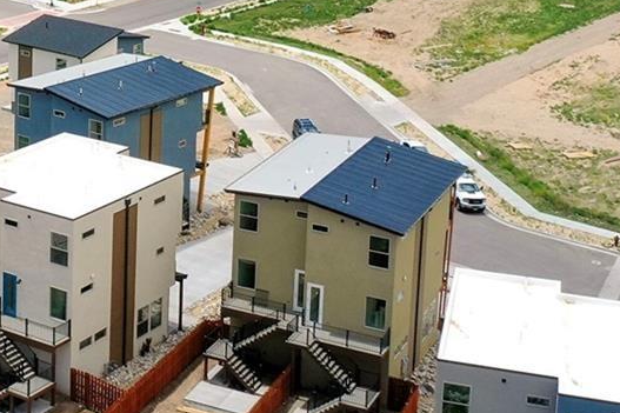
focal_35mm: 85
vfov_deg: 15.7
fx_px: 1463
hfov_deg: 23.1
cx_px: 27
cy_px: -26
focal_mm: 10.26
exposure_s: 1/500
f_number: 6.3
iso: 100
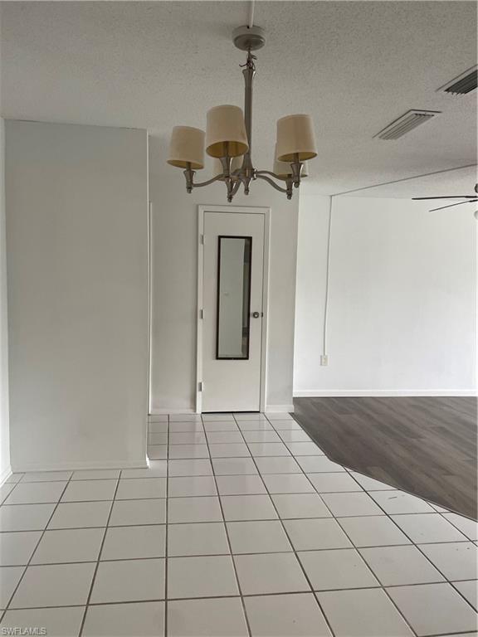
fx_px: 479
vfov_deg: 67.3
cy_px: 318
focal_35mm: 26
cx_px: 239
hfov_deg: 53.1
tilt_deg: -4.8
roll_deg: -0.4
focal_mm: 4.2
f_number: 1.6
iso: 125
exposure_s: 1/87
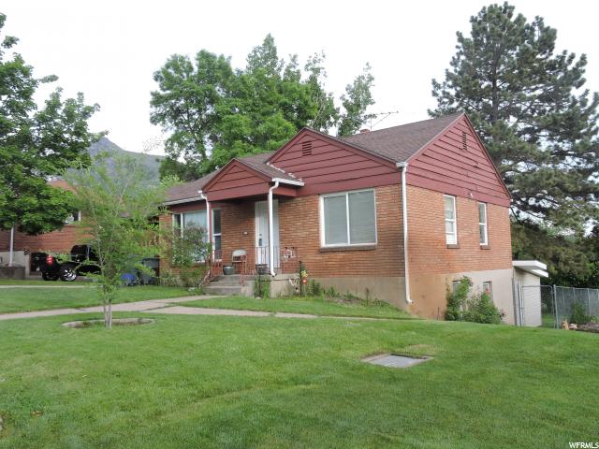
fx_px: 519
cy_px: 224
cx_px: 300
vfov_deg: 46.8
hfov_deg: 60.0
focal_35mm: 30
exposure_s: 1/160
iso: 100
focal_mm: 5.4
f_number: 3.5
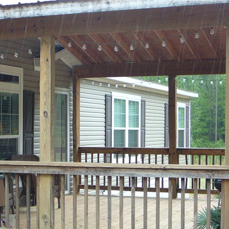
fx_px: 629
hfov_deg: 20.6
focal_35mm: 84
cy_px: 148
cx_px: 108
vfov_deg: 20.6
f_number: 3.5
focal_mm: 8.2
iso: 100
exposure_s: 1/50
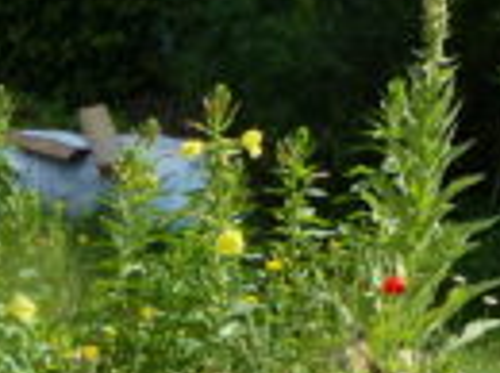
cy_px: 738
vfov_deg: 9.4
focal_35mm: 148
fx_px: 2134
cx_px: -212
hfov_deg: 12.8
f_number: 4
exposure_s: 1/500
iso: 100
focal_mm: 4.5
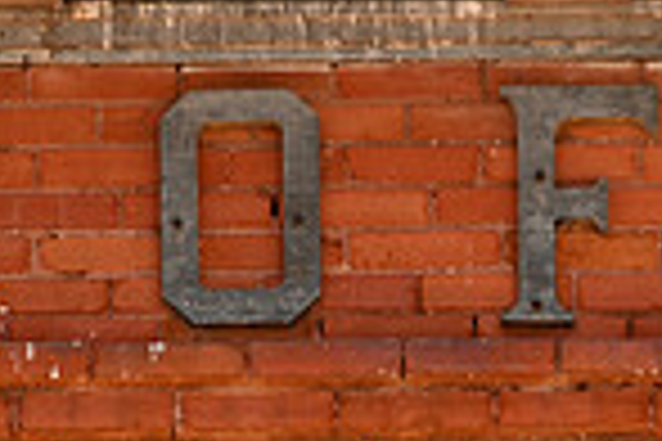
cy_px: 182
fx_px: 21256
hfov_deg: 1.8
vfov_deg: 1.2
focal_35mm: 1156
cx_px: 221
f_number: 6
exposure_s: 1/125
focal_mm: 195
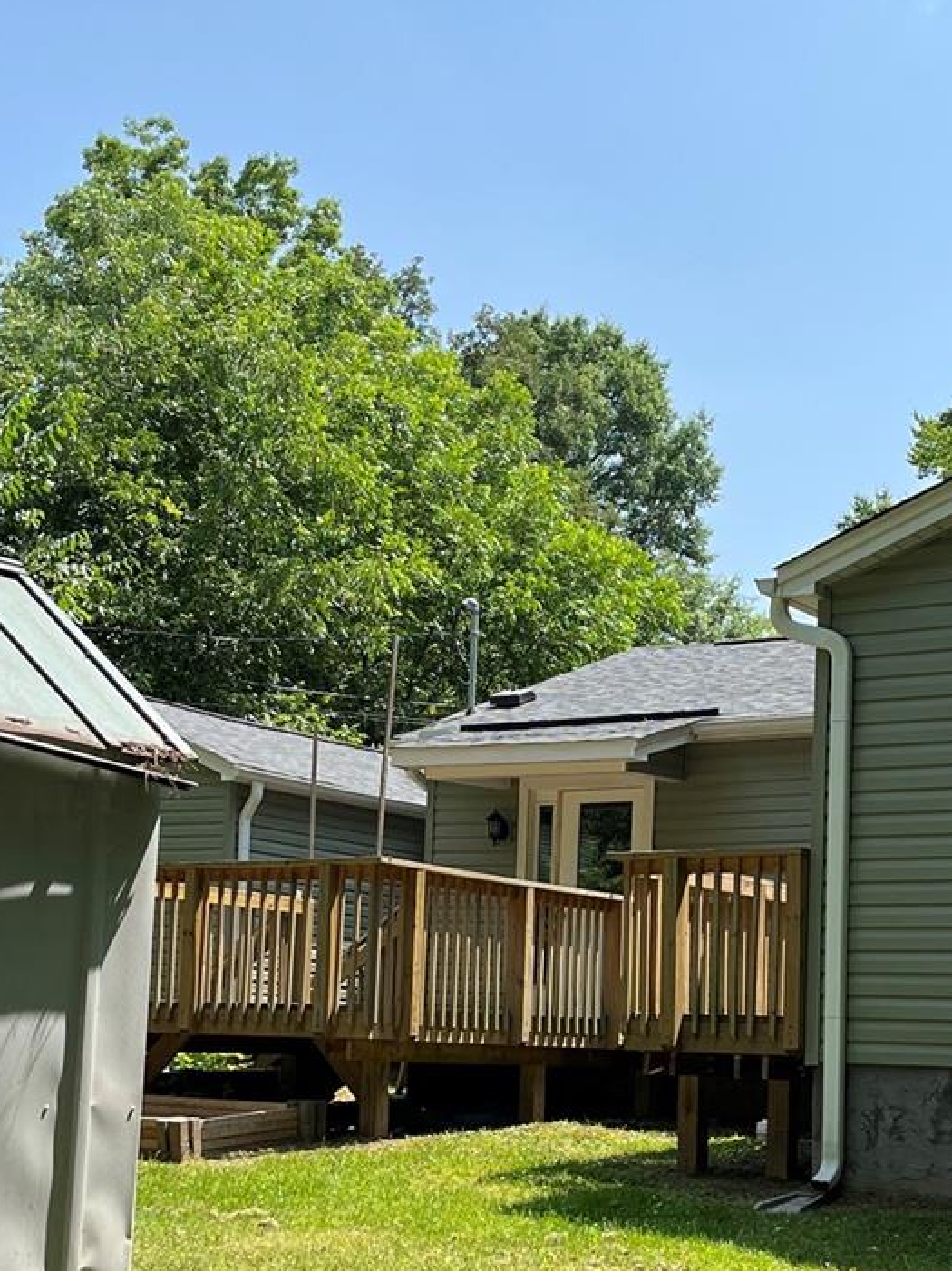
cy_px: 932
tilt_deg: +3.1
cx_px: 571
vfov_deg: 33.2
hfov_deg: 25.6
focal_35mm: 57
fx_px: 2092
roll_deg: -1.9
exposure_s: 1/2513
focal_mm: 5.1
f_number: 1.6
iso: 50
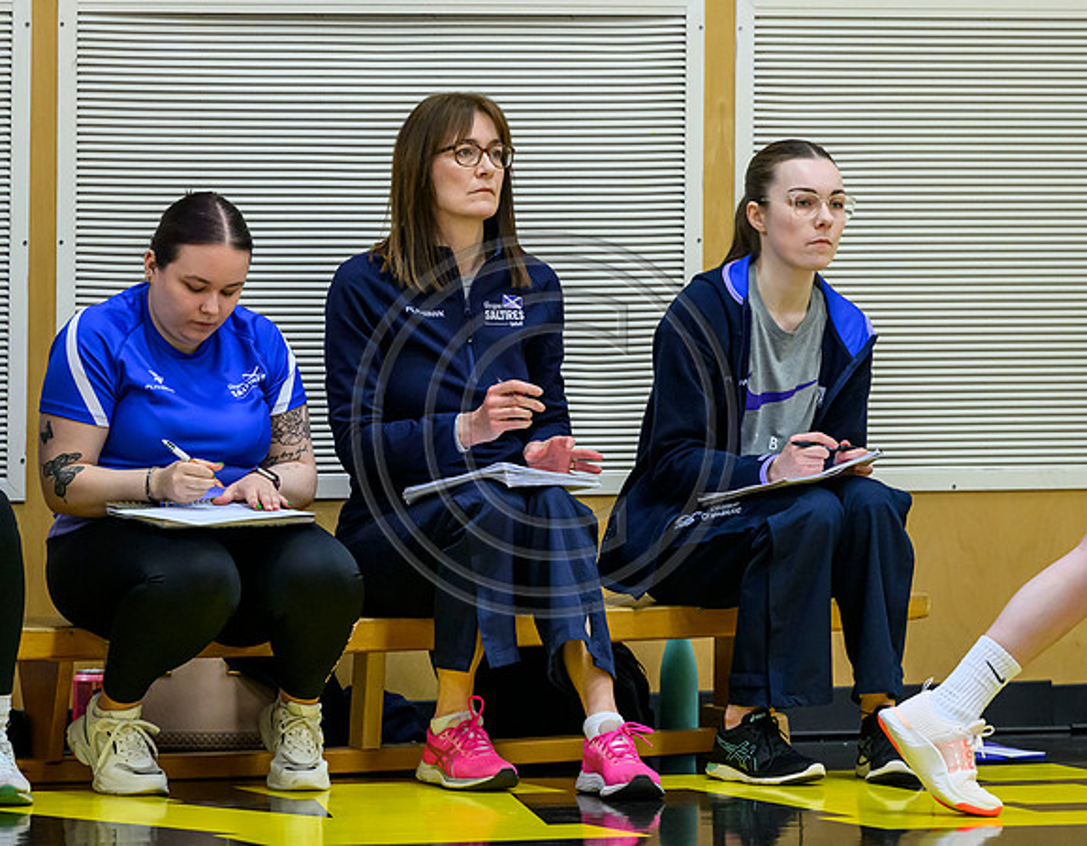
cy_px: 466
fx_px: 11413
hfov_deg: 5.5
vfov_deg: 4.2
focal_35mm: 358
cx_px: 414
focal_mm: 200
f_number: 3.2
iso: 3200
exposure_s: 1/1000
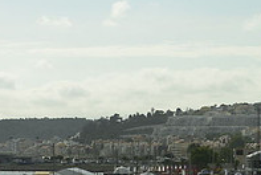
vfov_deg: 6.7
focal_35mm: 206
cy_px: 166
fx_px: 1496
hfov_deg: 10.0
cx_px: 187
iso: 250
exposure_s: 1/4000
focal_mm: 70
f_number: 4
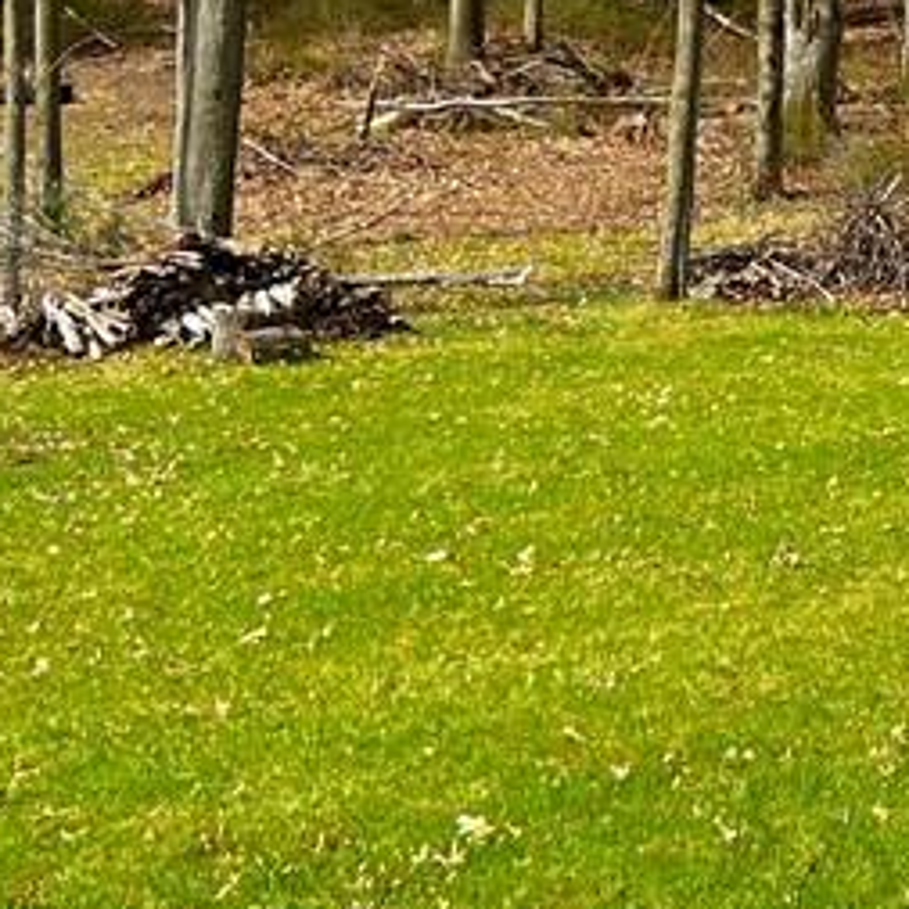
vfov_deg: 18.5
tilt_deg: +2.4
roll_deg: -2.0
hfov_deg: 16.8
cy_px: 216
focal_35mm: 93
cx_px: 1390
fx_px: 2763
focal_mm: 5.7
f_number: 1.5
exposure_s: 1/965
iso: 50
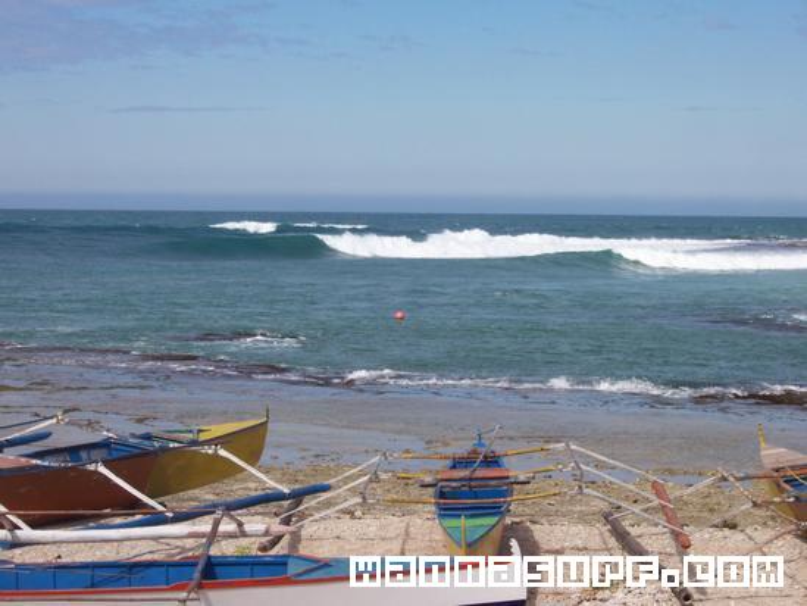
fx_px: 2378
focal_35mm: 102
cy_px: 303
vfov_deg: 14.5
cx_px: 404
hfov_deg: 19.3
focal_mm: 16.8
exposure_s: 1/310
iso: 80
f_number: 8.7
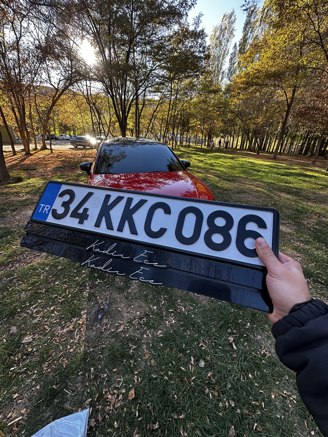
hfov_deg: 85.7
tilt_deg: -24.9
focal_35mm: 14
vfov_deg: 102.1
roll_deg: -4.8
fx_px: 177
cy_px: 218
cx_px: 164
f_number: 2.2
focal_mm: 2.22
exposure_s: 1/110
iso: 40
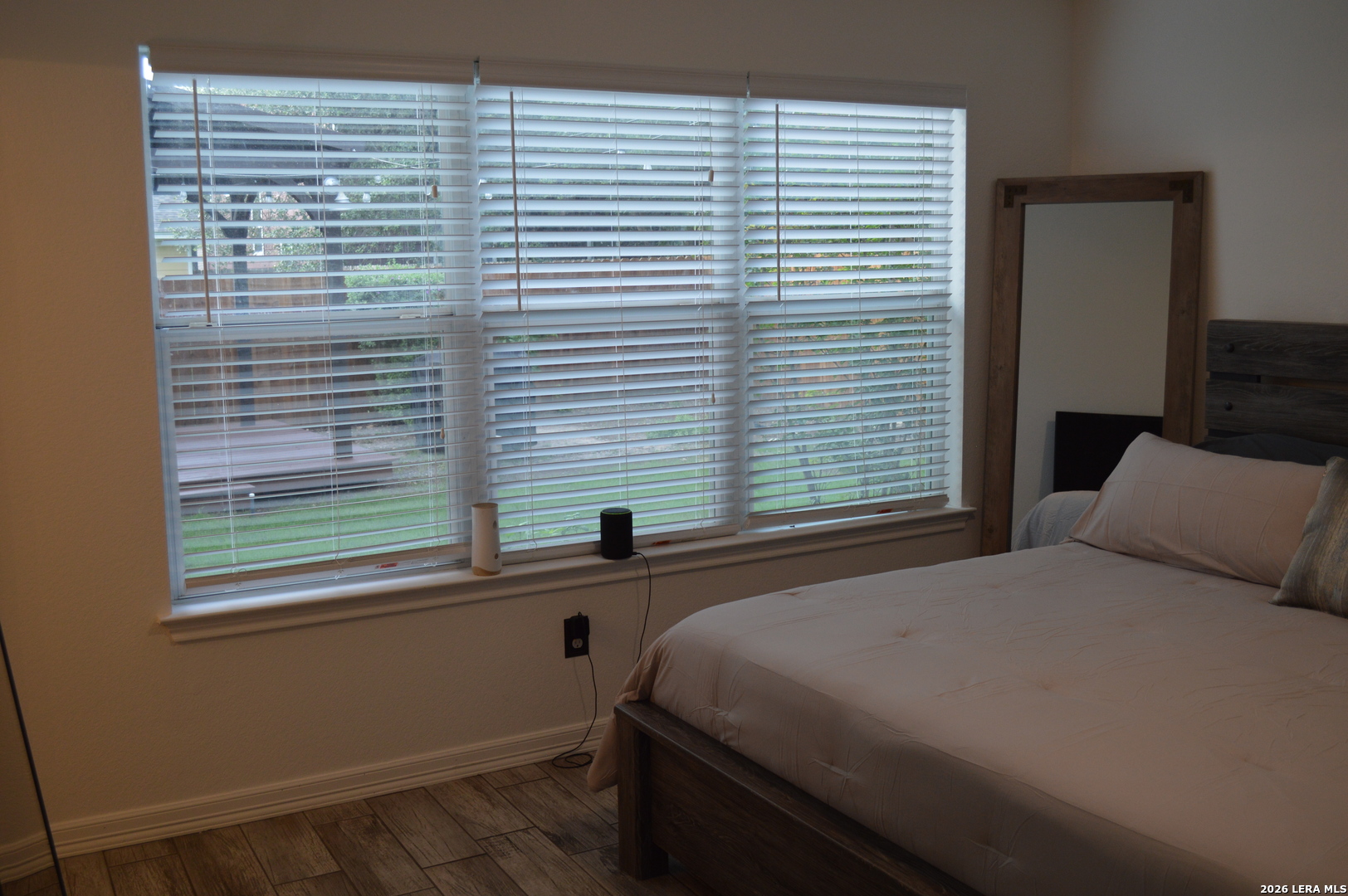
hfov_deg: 57.3
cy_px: 448
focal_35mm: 33
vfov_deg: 39.9
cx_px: 674
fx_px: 1235
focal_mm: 22
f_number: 4.5
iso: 400
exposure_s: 1/80
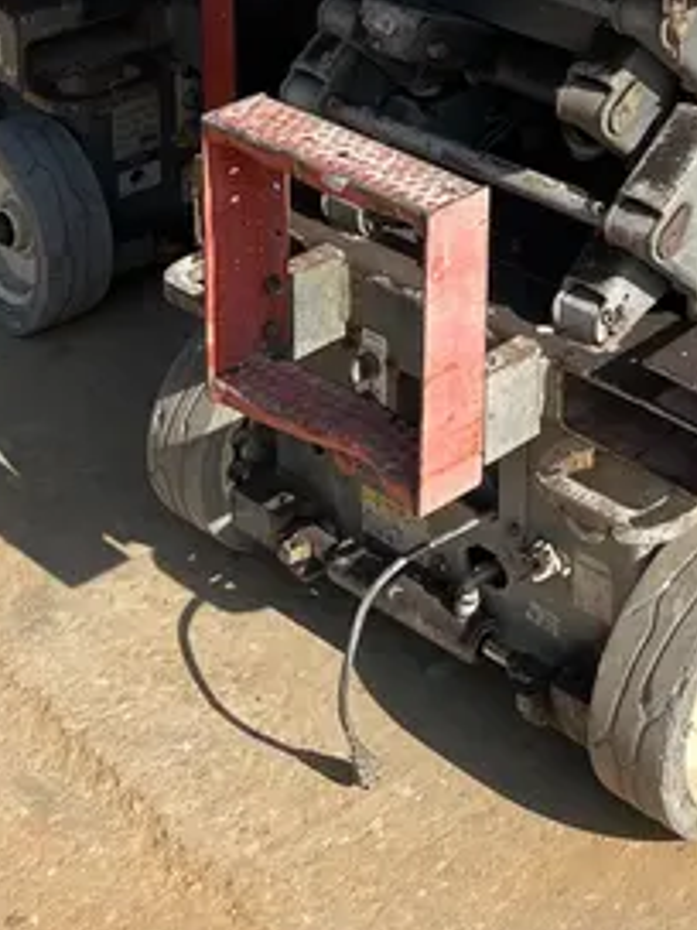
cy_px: -214
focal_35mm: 70
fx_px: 1879
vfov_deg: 24.8
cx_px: 851
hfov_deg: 19.7
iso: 50
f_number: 1.6
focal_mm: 5.1
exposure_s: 1/3049
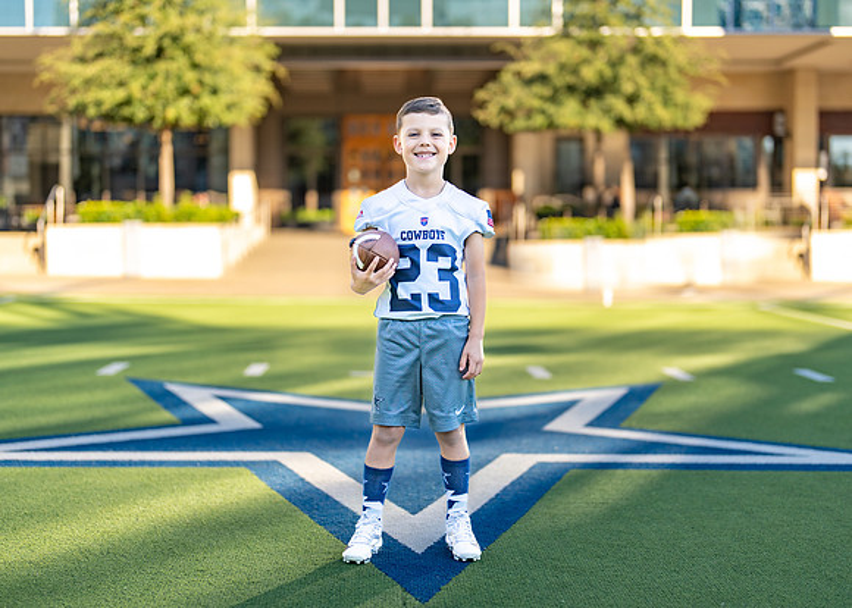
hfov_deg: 33.4
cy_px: 318
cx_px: 439
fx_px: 1419
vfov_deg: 24.2
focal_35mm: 59
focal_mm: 50
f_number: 1.2
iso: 100
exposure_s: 1/2500
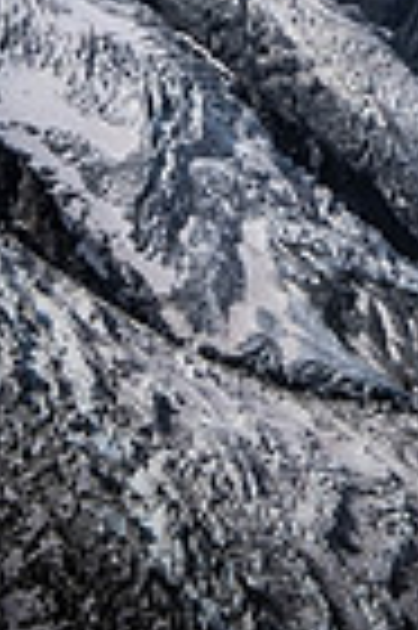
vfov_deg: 16.0
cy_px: -356
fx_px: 2025
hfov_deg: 11.7
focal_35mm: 116
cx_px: 405
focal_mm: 24
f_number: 11
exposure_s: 1/450
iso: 200
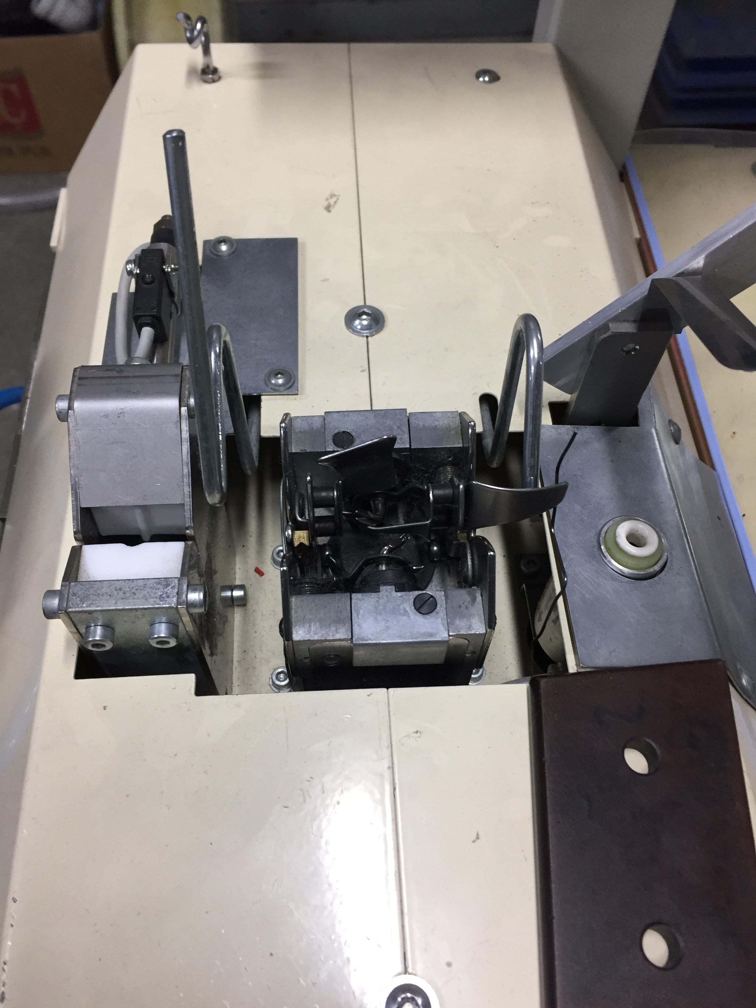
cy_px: 504
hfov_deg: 48.2
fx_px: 844
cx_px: 378
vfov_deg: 61.7
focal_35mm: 29
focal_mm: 4.15
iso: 64
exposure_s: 1/33
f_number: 2.2
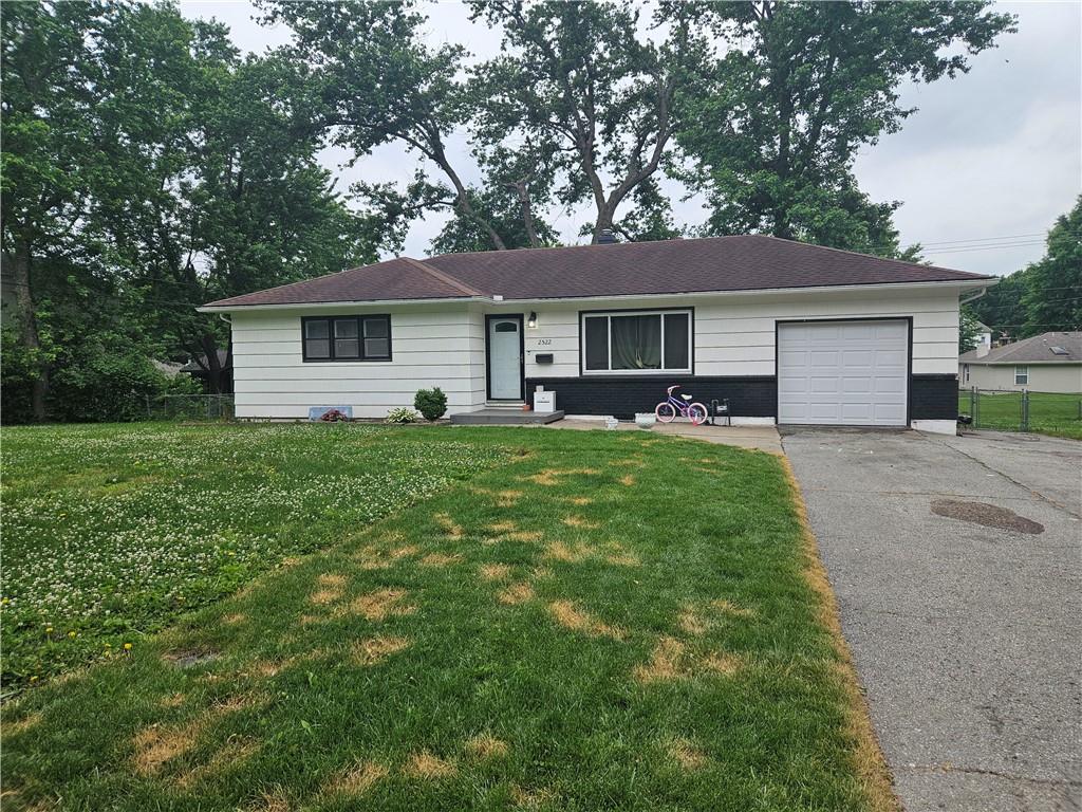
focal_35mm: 23
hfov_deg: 73.9
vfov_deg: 58.9
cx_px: 541
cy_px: 406
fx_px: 719
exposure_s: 1/719
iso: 64
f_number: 1.8
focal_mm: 5.4
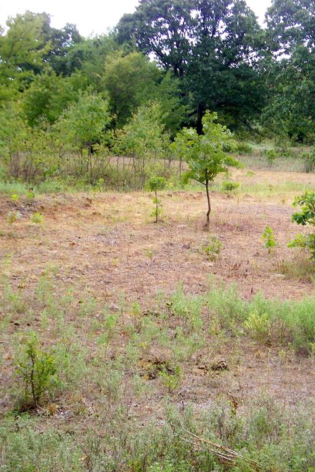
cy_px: 238
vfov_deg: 29.2
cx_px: 279
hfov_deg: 19.4
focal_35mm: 69
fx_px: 906
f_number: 4
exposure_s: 1/100
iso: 80
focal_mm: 8.8
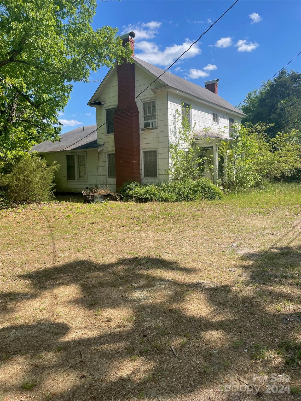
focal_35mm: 26
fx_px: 301
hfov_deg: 53.1
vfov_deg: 67.3
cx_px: 150
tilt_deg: -3.0
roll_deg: +1.8
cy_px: 200
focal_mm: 4.2
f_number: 1.6
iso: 32
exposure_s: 1/2174
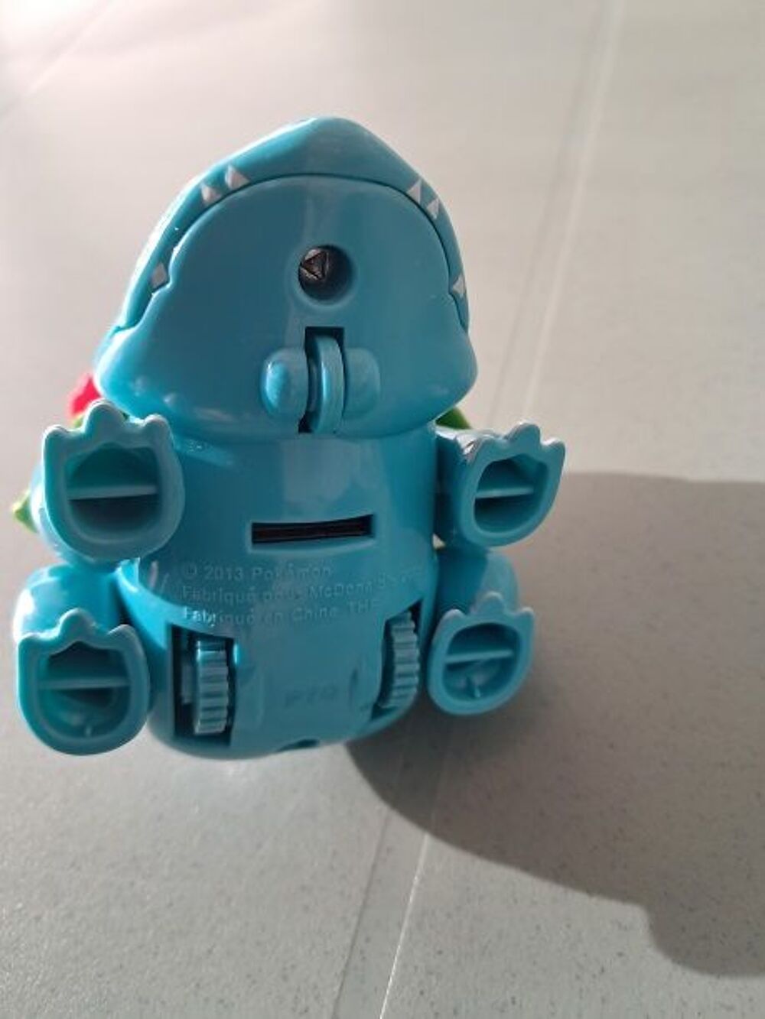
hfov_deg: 51.4
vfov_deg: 65.3
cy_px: 510
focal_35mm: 27
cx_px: 382
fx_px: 795
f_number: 1.8
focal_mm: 4
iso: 160
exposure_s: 1/50
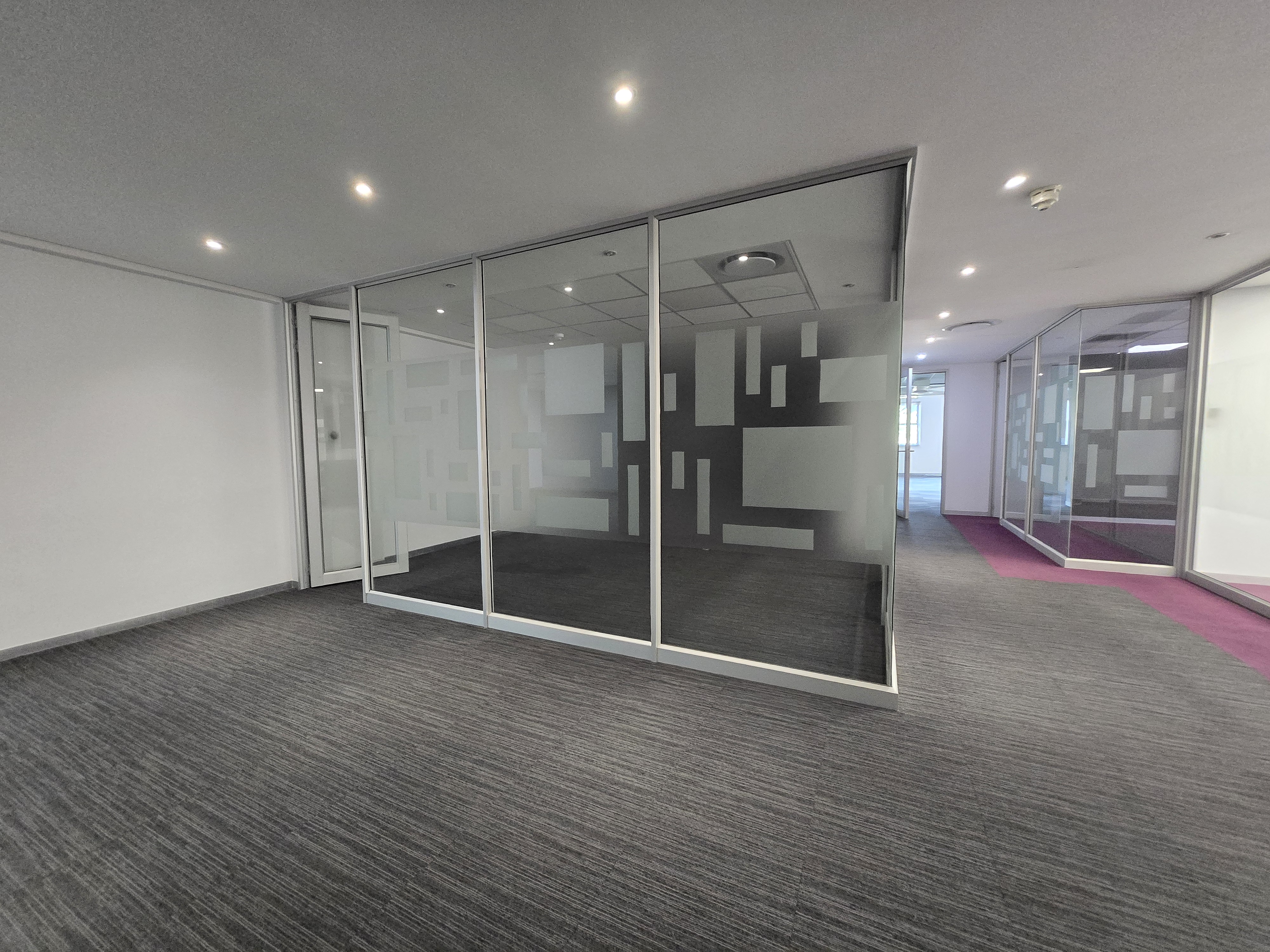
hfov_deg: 106.2
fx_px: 477
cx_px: 635
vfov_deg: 89.9
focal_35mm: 13
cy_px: 476
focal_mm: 1.7
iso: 1000
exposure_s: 1/50
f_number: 2.2
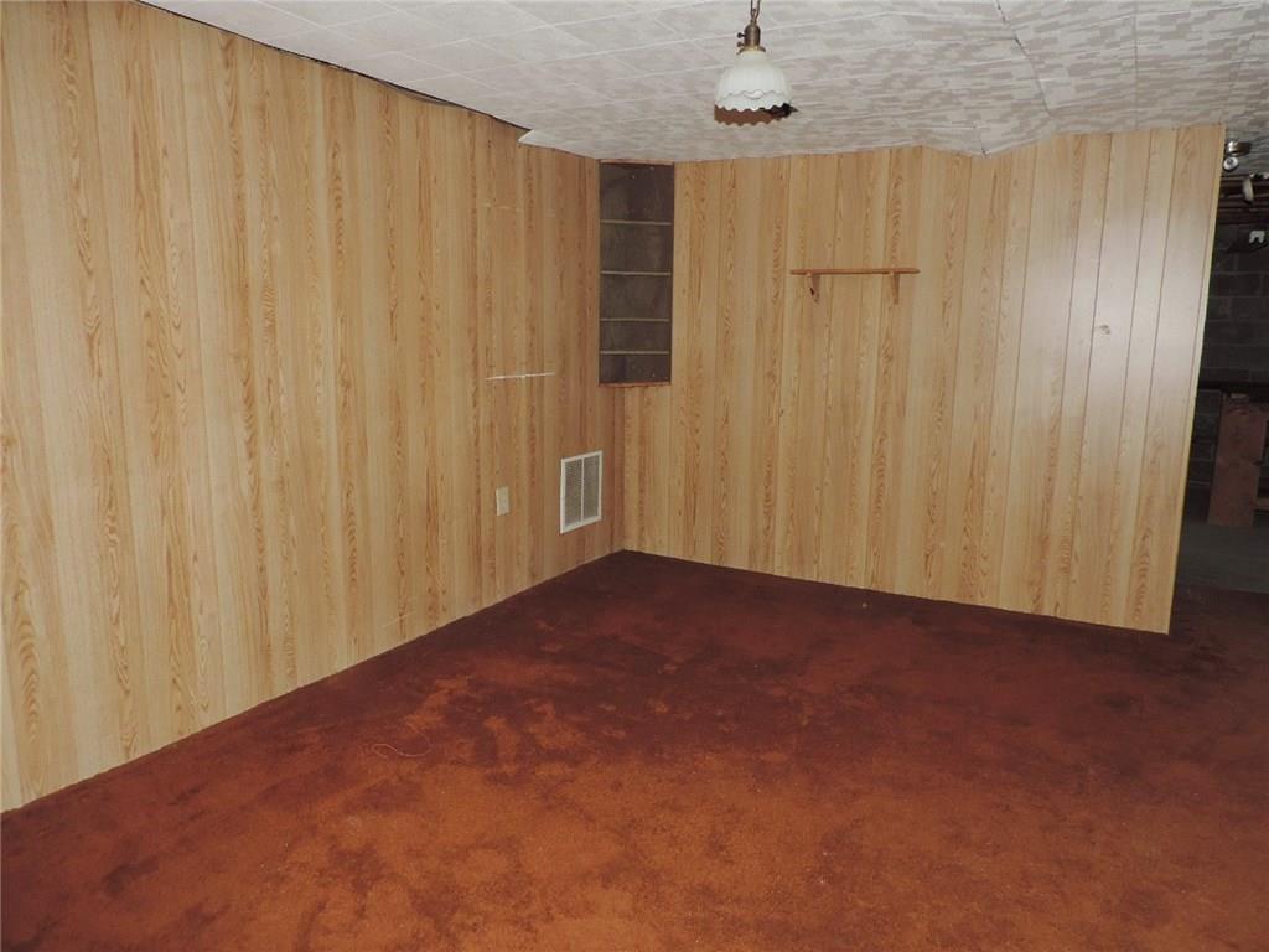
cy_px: 476
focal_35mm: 24
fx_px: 880
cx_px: 634
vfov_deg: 56.8
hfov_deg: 71.6
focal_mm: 4.3
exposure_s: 1/30
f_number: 3
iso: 200
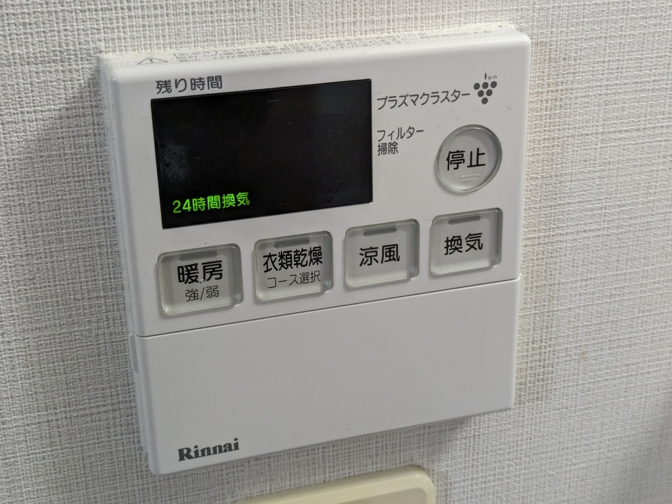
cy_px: 252
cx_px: 336
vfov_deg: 28.6
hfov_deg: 37.5
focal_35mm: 51
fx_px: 990
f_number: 1.89
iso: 176
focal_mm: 5.43
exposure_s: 1/100
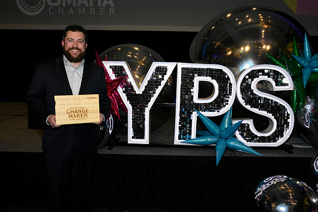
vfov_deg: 42.3
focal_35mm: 31
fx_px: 274
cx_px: 166
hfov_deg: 60.3
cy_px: 110
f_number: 8
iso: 1600
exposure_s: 1/160
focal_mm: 29
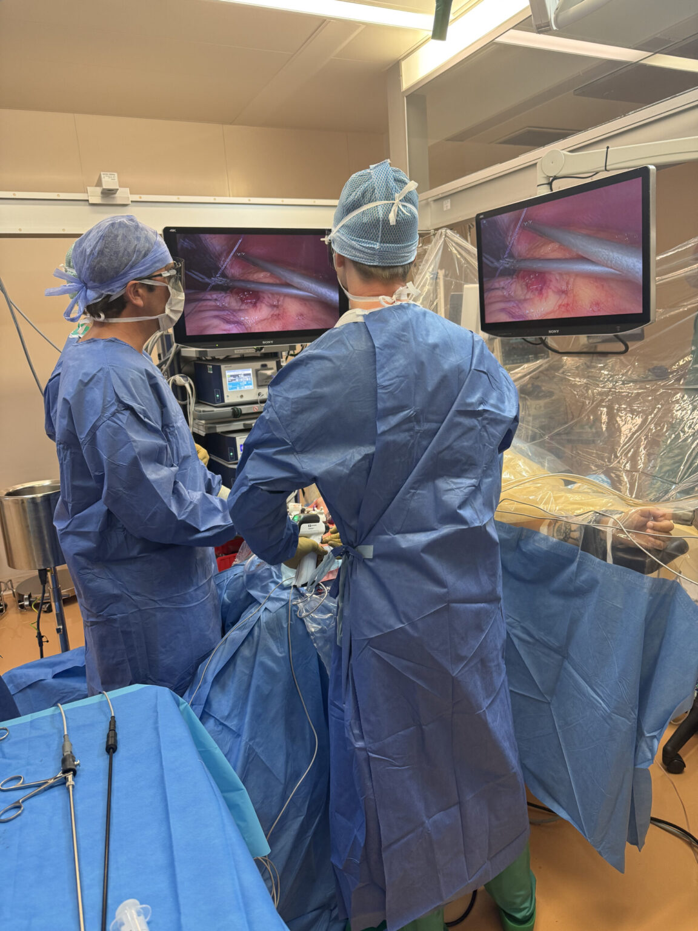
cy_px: 466
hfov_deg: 56.8
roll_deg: +3.4
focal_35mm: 24
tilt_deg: -12.4
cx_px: 349
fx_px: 645
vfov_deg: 71.6
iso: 160
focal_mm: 6.76
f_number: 1.78
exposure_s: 1/100
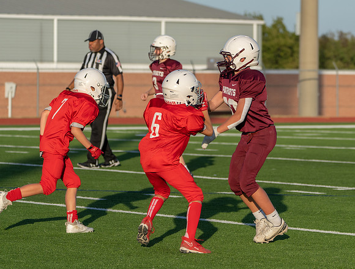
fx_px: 2396
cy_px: 155
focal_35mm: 233
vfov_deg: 6.4
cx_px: 266
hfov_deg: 8.5
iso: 250
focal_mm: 162
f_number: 5
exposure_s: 1/1250
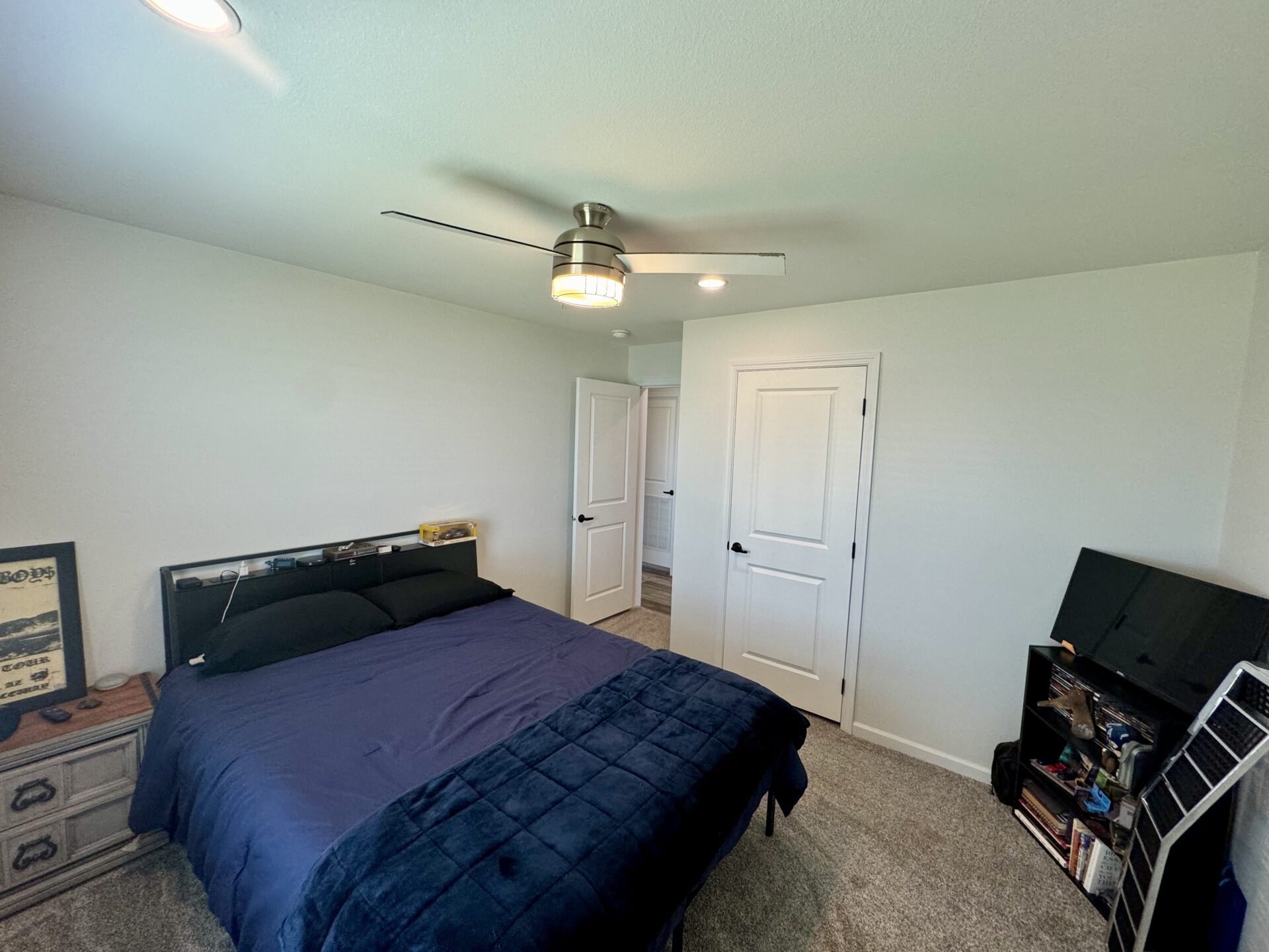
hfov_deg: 102.1
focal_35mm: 14
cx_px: 634
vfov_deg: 85.7
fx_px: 513
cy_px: 476
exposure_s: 1/120
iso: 160
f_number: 2.2
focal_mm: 2.22
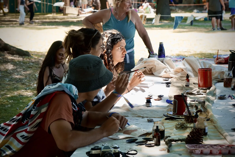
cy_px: 78
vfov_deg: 13.0
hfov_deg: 19.5
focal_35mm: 105
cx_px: 118
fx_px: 685
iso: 125
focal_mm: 70
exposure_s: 1/60
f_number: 6.3
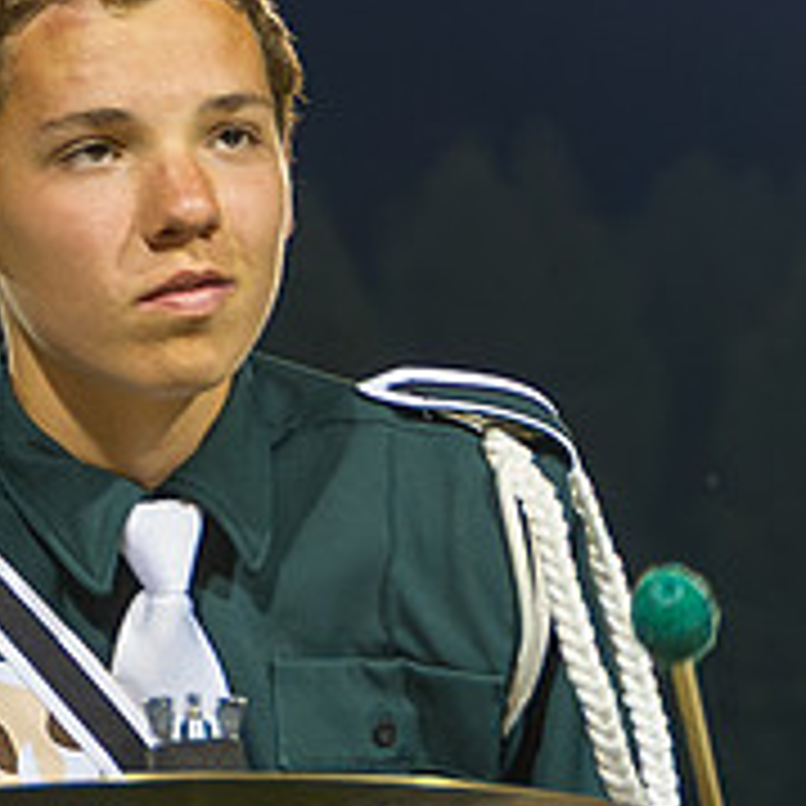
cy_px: 424
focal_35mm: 328
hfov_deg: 5.3
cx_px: 184
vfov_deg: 5.3
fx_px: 8640
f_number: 5.3
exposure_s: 1/160
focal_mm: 82
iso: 3600
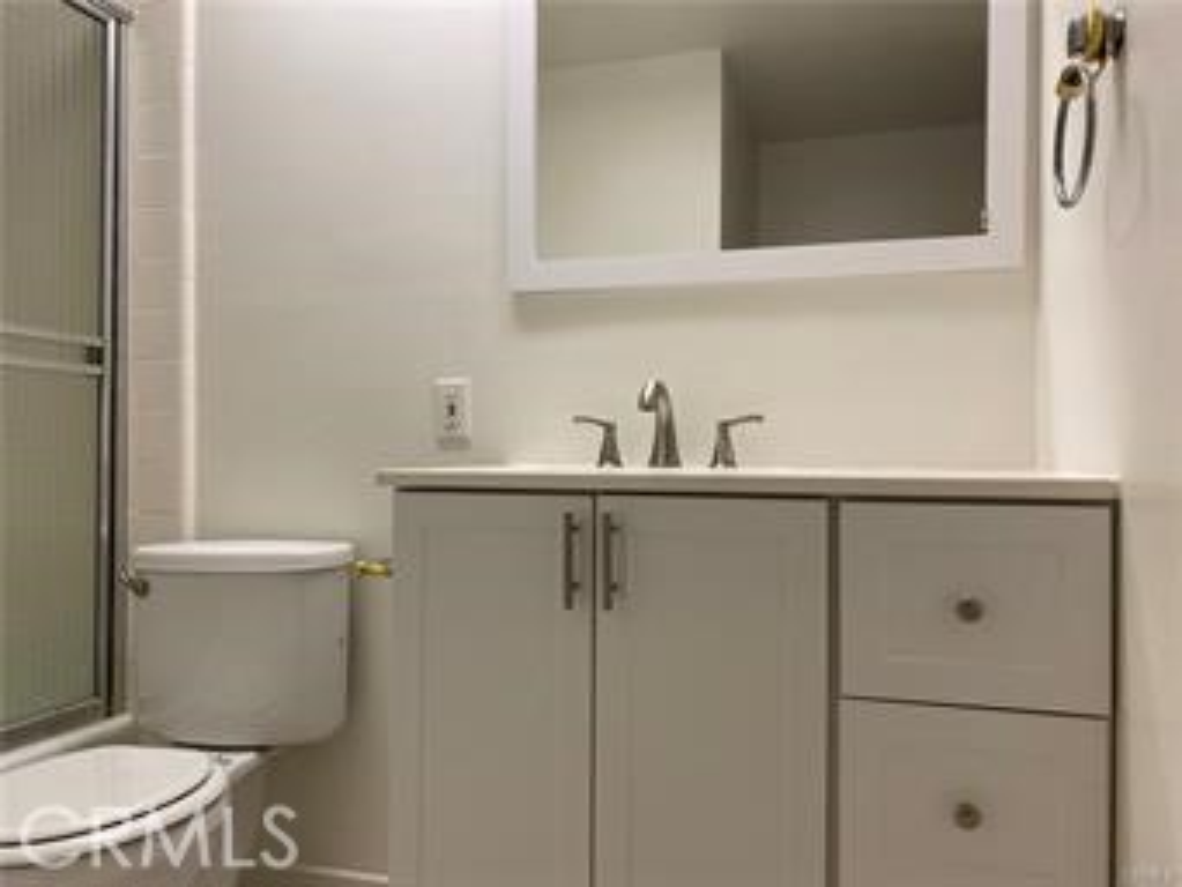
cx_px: 591
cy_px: 444
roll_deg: +0.0
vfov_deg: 53.1
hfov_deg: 67.3
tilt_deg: -0.3
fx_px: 888
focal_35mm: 26
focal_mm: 4.25
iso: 64
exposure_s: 1/60
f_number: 1.8
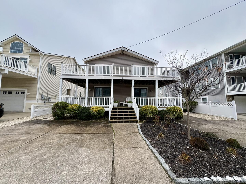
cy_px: 92
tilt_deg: +4.4
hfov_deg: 102.1
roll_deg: +0.0
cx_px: 123
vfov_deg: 85.7
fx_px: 99
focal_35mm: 14
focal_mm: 2.22
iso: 50
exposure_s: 1/636
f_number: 2.2
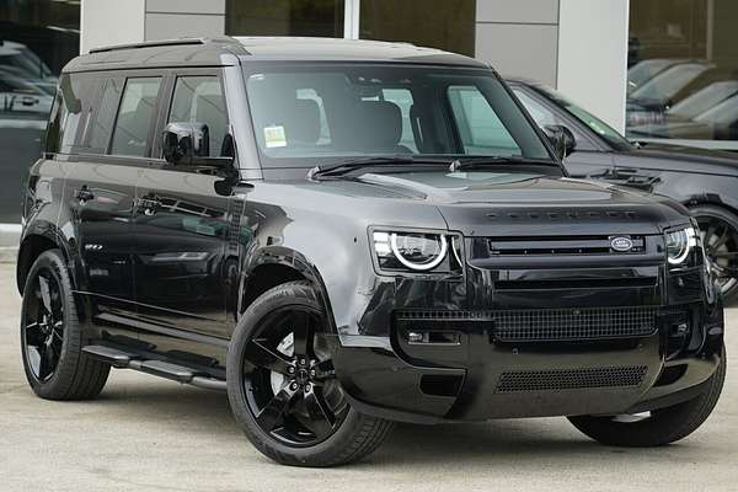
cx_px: 369
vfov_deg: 13.4
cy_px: 246
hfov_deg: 20.0
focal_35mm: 102
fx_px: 2091
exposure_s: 1/640
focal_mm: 102
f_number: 4.5
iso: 1000
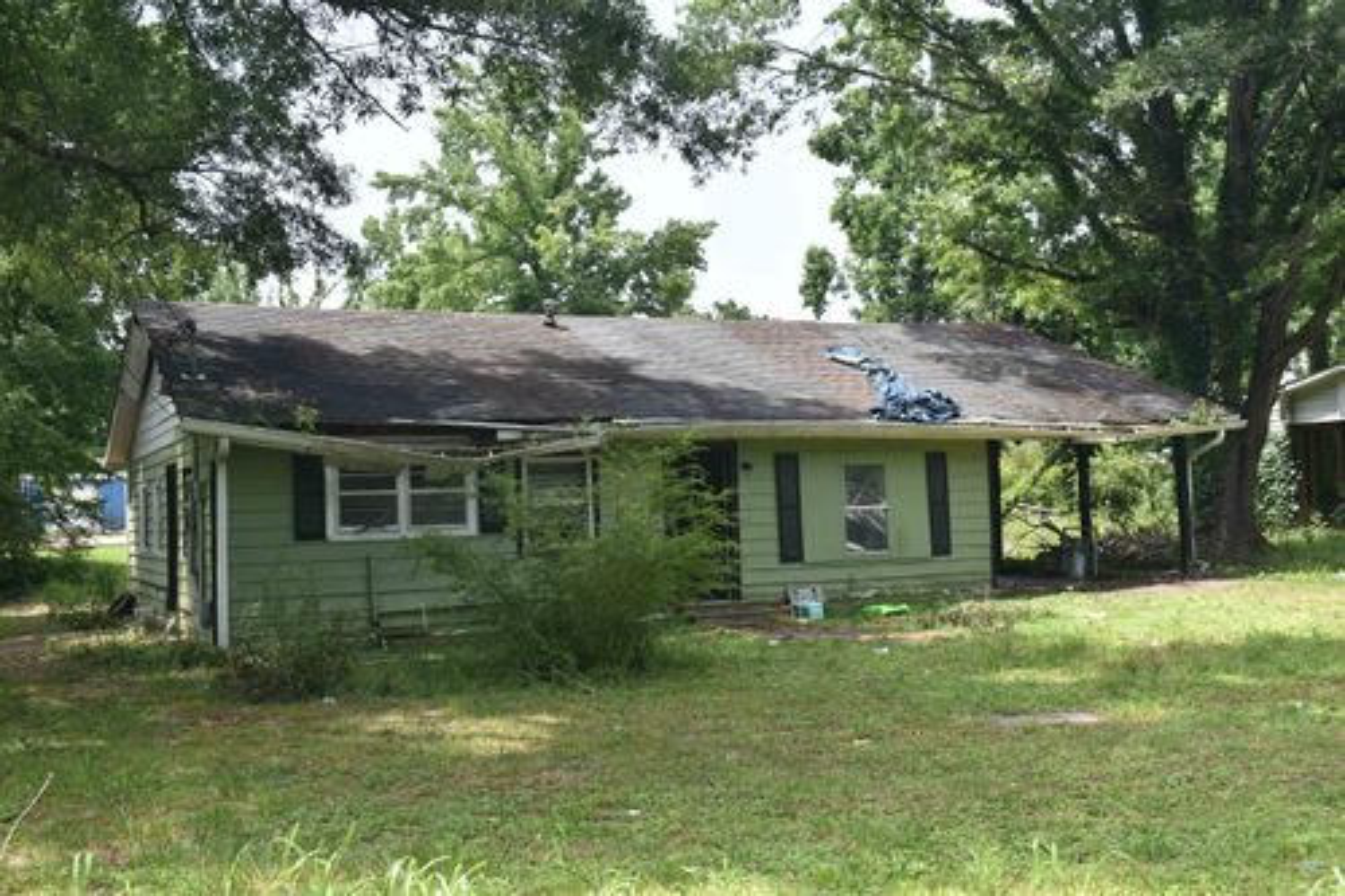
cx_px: 672
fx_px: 1401
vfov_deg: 35.5
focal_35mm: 38
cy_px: 448
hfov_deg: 51.3
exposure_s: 1/160
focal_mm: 25
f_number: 6.3
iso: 100
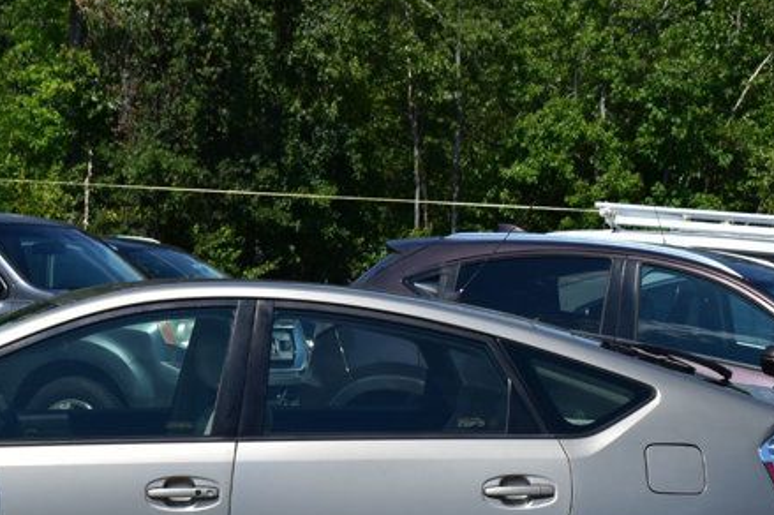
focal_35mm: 112
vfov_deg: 12.1
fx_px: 2406
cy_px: 489
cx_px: 48
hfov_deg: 17.9
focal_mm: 32
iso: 200
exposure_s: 1/500
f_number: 11
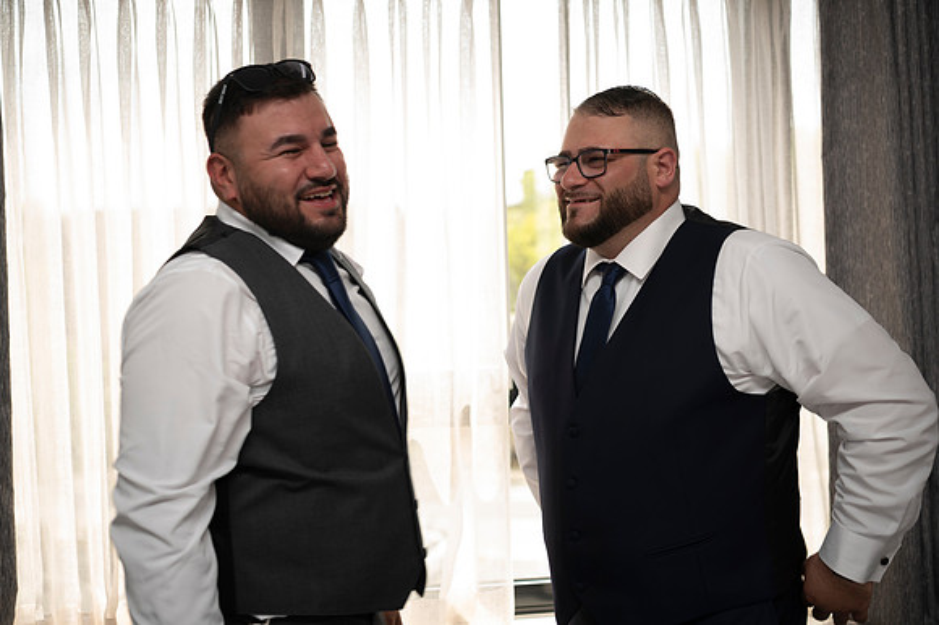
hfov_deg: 43.6
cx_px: 470
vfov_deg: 29.8
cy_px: 312
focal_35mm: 45
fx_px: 1173
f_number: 2.8
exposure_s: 1/100
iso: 50
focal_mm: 45
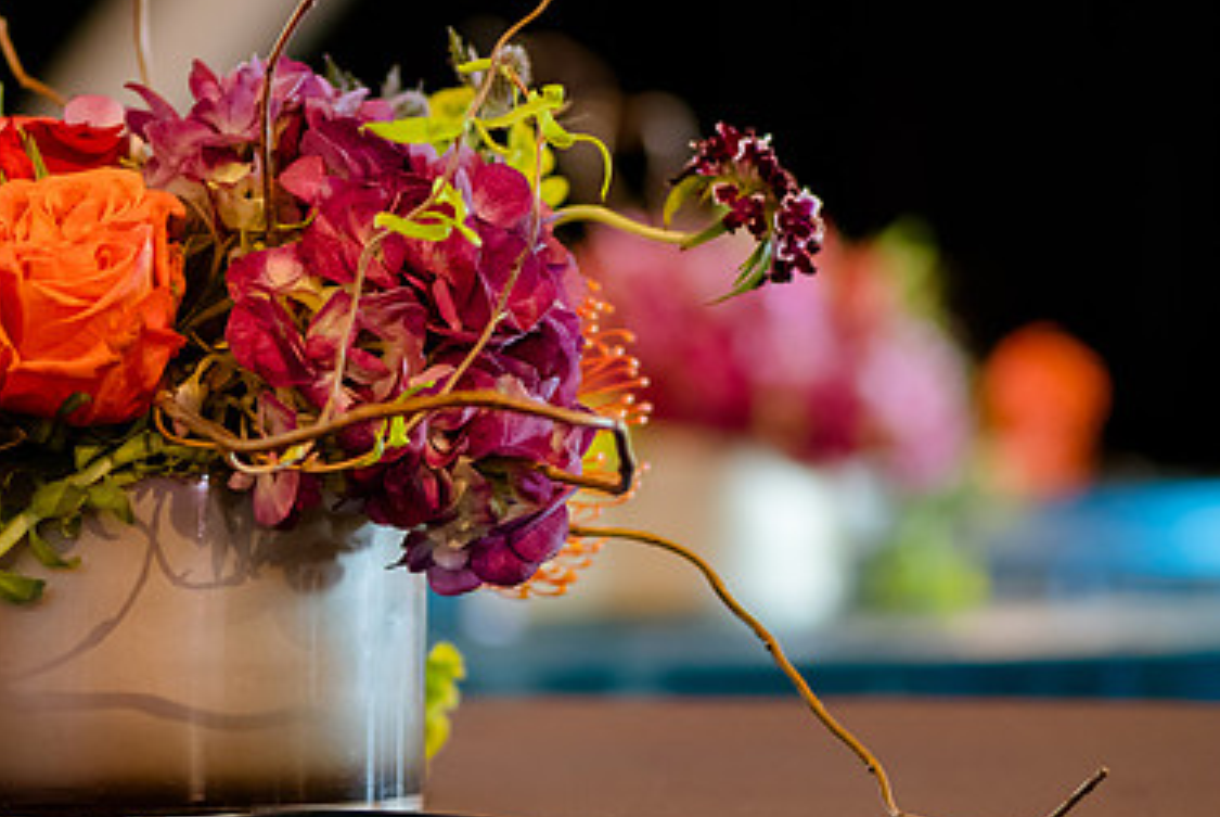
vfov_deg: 5.6
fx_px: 8414
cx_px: 309
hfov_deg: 8.3
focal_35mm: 248
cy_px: 317
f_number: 3
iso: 1250
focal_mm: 105
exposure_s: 1/60
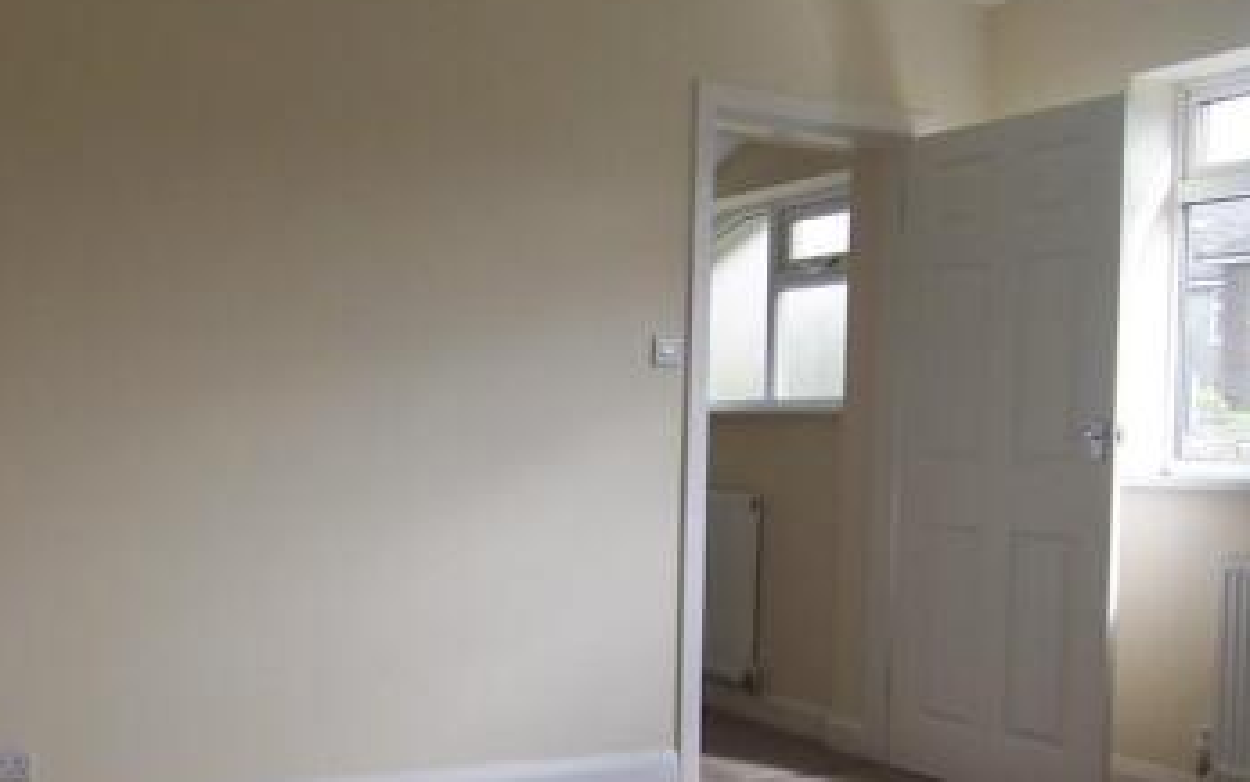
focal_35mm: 41
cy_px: 503
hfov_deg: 47.6
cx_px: 441
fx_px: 1397
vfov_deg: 31.1
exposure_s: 1/125
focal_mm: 3.8
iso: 64
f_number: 2.8
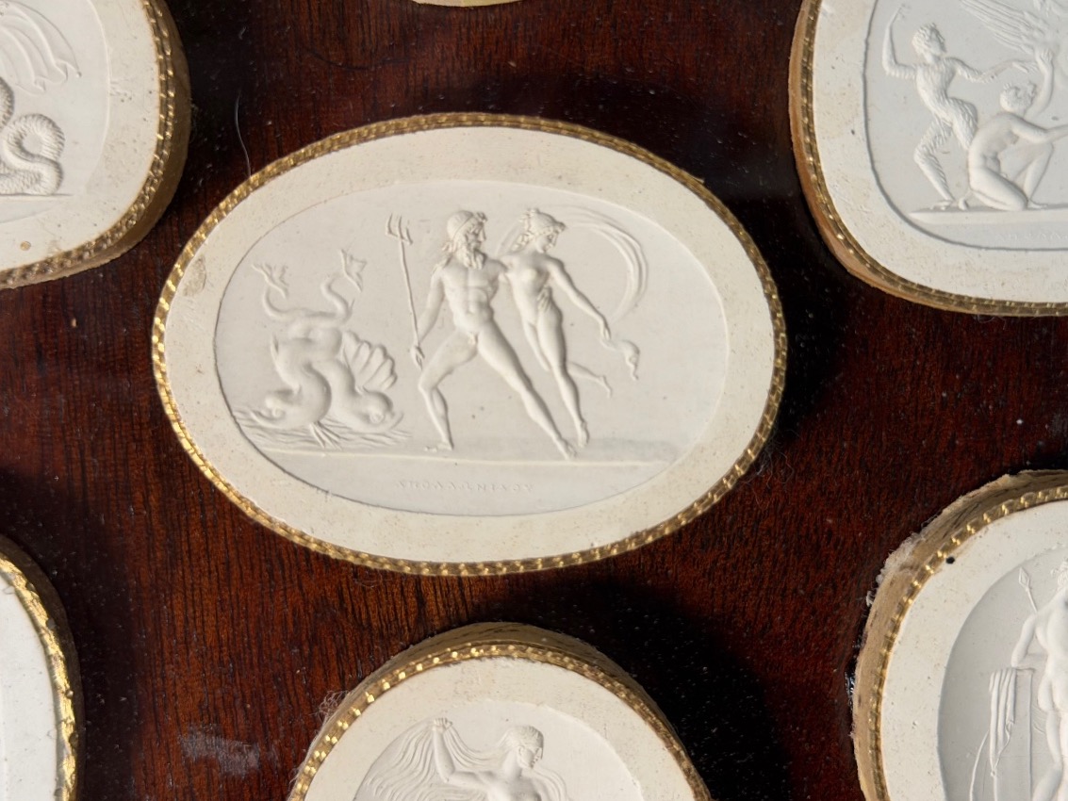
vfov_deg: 30.3
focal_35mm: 48
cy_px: 400
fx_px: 1481
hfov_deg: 39.7
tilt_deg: -0.4
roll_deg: +0.0
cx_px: 534
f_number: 1.78
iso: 100
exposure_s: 1/63
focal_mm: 6.76
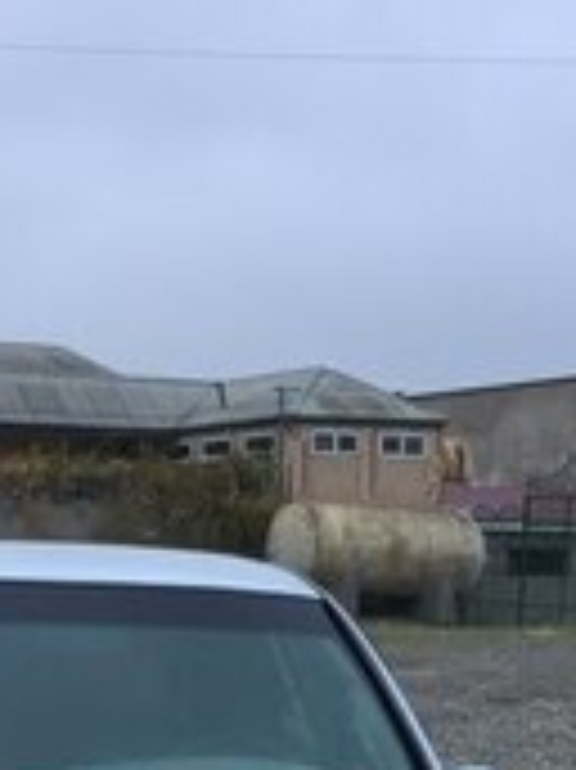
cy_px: 1004
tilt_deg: -12.4
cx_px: 207
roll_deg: +0.5
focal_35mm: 84
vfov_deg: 21.1
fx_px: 1866
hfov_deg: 17.5
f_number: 2.2
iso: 32
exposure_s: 1/33
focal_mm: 4.15
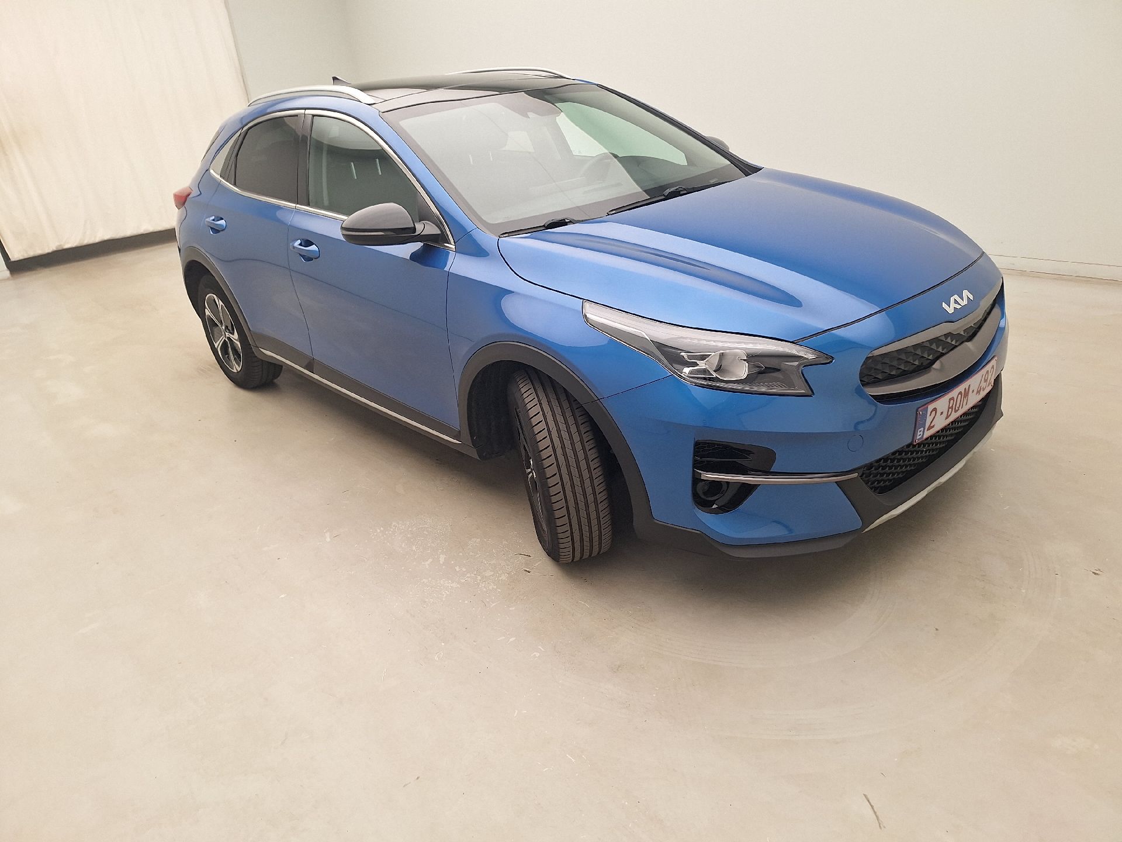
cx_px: 561
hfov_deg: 73.9
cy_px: 421
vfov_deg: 58.9
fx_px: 745
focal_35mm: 23
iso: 50
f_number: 1.8
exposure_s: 1/100
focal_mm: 5.54
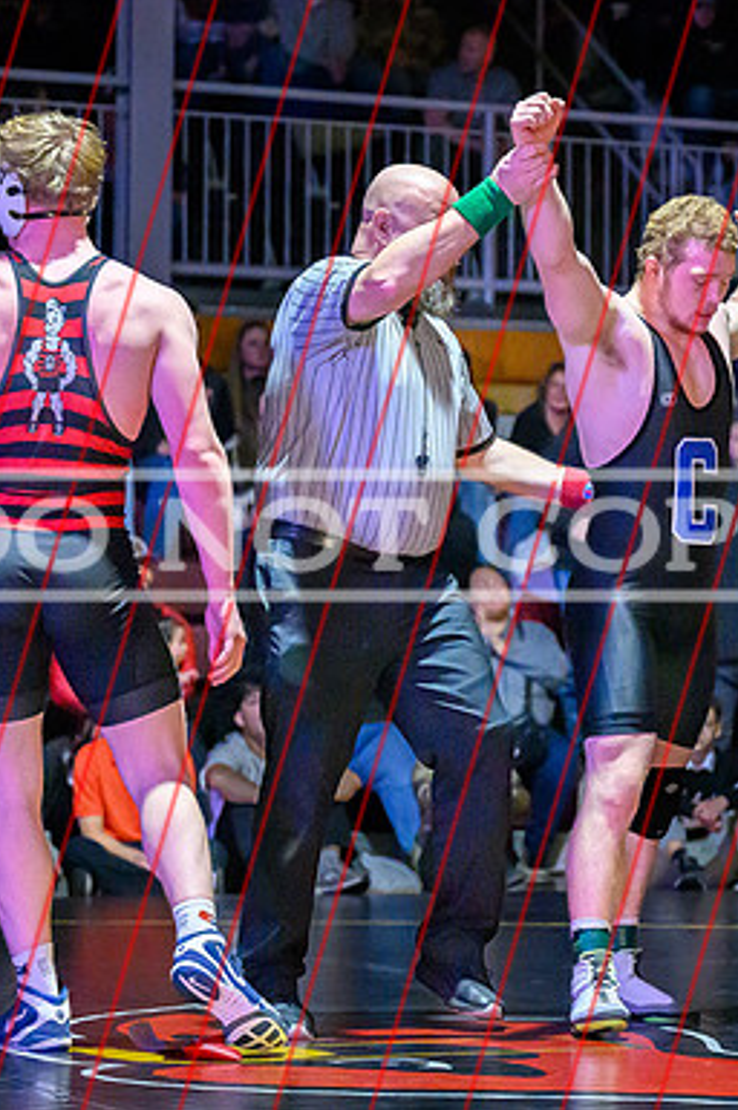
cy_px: 521
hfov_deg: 9.9
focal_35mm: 138
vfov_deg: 14.9
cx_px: 524
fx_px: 4251
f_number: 2.8
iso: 16000
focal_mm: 70
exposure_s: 1/640
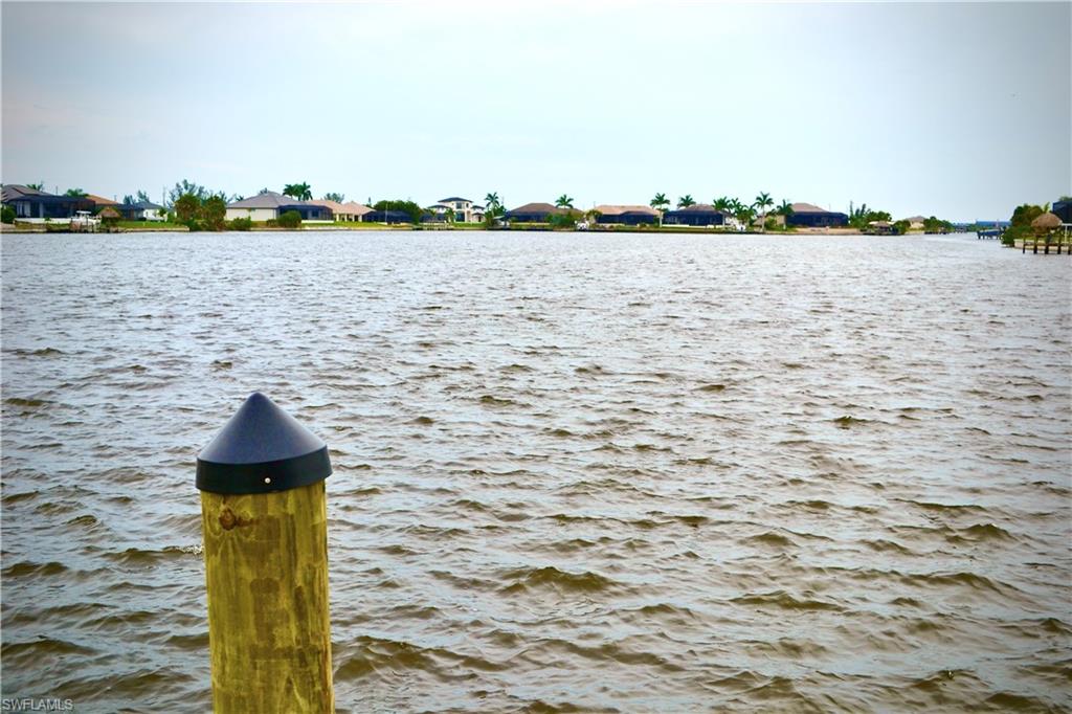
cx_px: 536
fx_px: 1250
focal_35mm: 42
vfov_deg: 31.9
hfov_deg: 46.4
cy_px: 357
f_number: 7.1
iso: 100
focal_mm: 28
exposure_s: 1/200
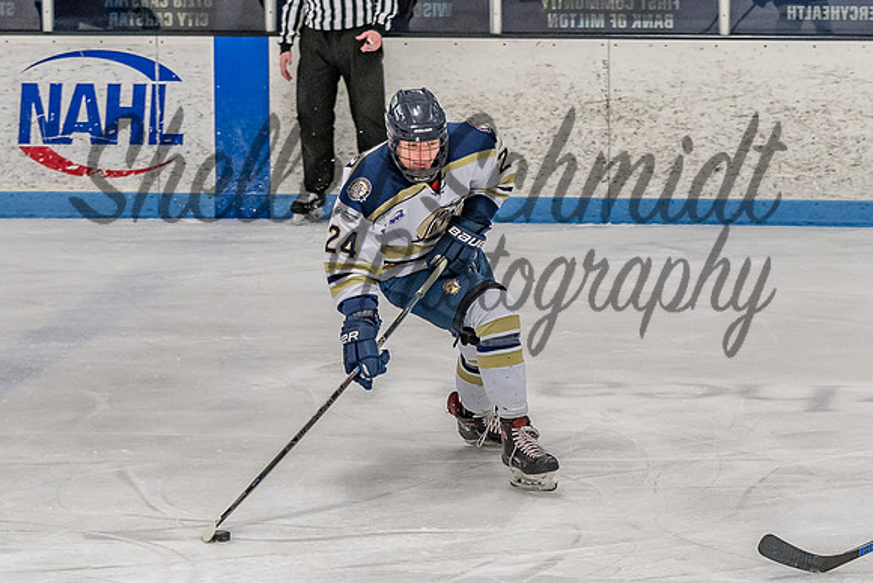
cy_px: 250
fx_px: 4937
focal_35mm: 204
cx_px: 445
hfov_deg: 10.1
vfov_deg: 6.8
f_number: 3.2
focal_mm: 86
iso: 1600
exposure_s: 1/800
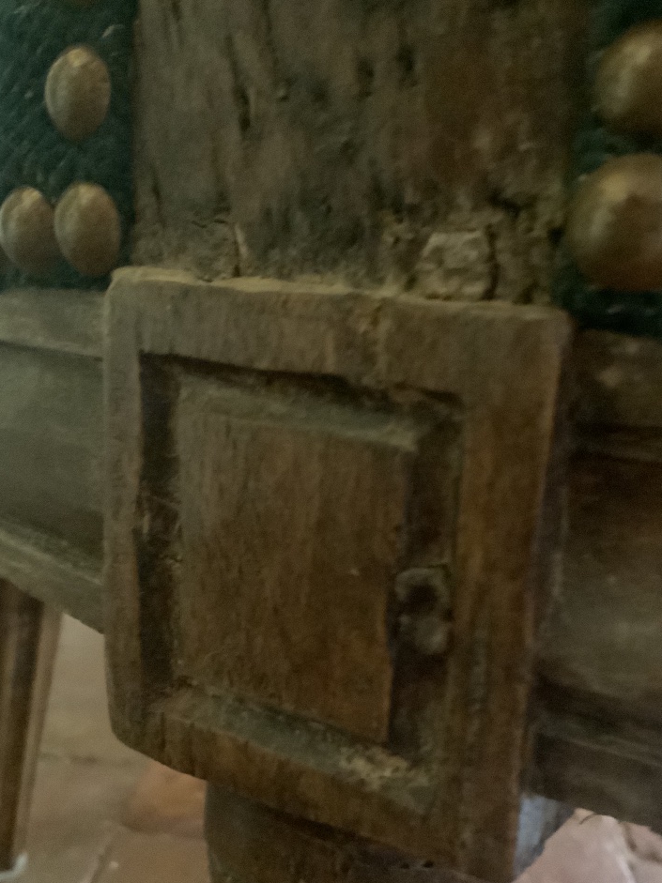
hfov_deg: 38.6
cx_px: 338
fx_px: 944
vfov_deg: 50.0
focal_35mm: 37
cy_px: 499
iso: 1000
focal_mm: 3
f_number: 1.8
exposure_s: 1/17
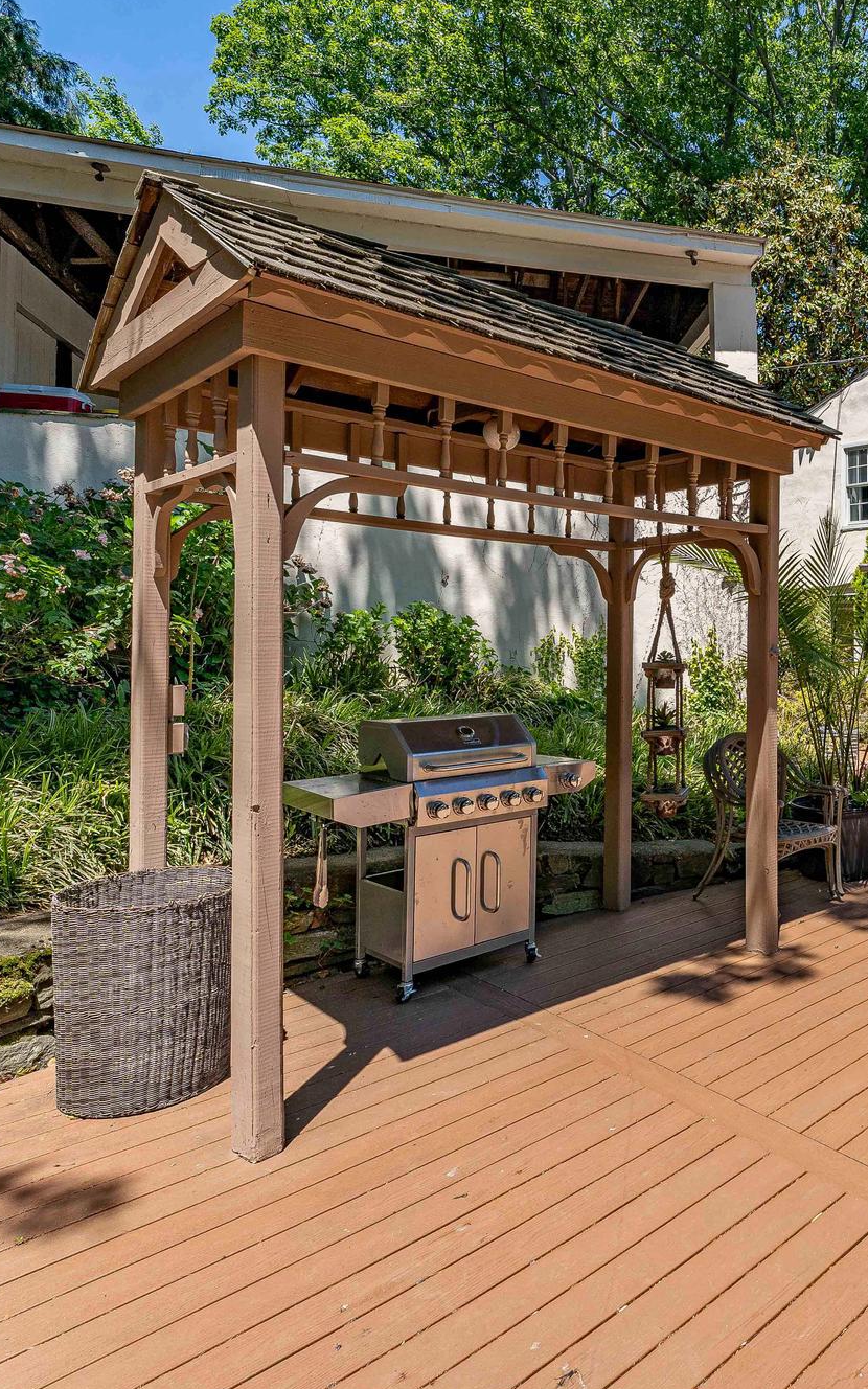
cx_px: 792
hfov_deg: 48.8
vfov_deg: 79.7
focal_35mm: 22
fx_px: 833
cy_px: 692
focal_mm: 14
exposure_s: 1/400
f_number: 9
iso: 320
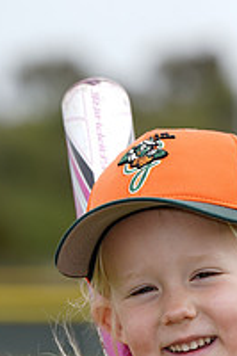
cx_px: 233
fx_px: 5401
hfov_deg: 2.5
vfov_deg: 3.8
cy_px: 457
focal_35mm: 546
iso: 50
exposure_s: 1/250
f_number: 5.6
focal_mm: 188
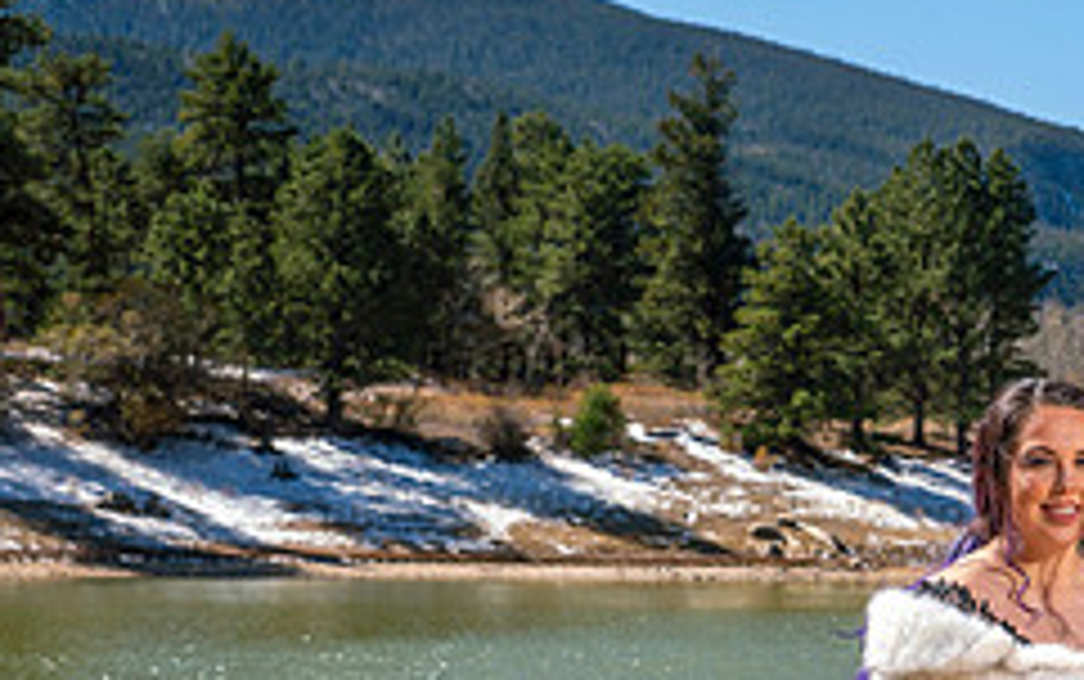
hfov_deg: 20.4
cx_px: 1147
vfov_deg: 13.1
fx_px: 2897
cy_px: 768
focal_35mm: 98
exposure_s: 1/640
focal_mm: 40
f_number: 5.6
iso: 100
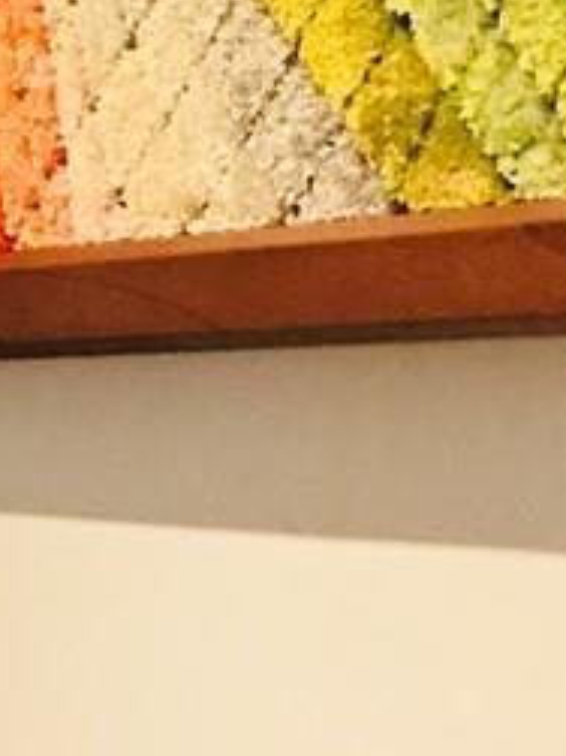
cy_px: 786
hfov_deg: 7.7
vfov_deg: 10.6
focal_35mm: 185
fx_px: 4037
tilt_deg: -4.9
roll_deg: +0.0
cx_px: -497
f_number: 2.2
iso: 80
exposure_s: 1/15
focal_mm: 4.15
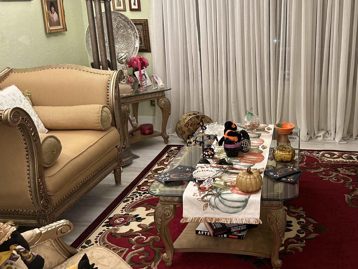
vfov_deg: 36.8
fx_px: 403
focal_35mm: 39
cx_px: 267
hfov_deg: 46.2
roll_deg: +0.1
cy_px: 120
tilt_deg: -17.1
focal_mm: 5.7
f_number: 1.5
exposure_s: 1/60
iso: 400
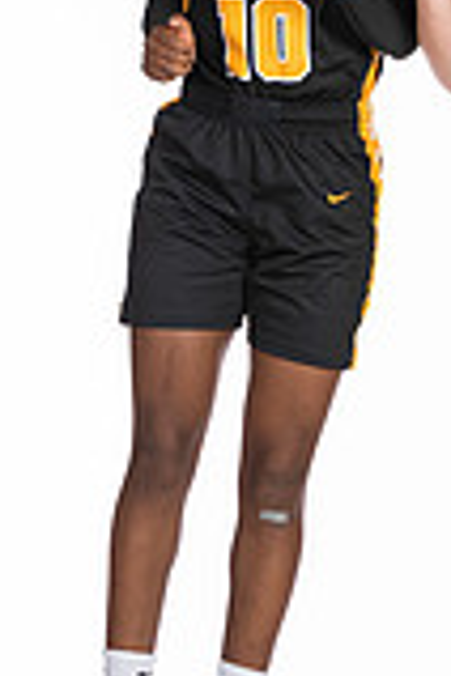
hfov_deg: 4.6
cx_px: 455
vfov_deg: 6.9
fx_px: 5581
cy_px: 251
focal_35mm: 297
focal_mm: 70
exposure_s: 1/100
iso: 100
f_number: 5.6
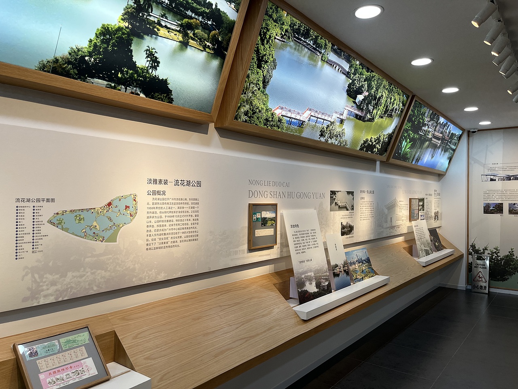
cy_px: 194
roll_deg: -0.5
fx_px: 389
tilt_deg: +0.4
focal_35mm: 26
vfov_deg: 53.1
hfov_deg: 67.3
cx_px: 259
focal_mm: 5.1
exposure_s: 1/100
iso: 40
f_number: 1.6
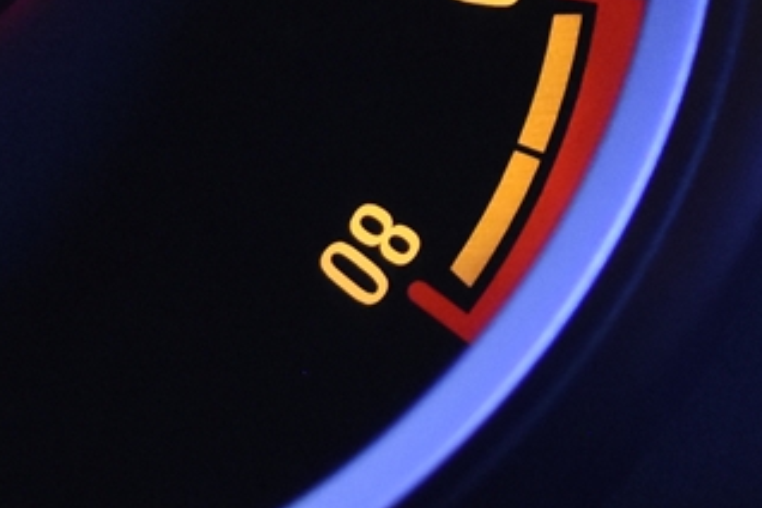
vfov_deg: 4.9
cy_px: -230
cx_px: 1167
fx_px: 5948
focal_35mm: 281
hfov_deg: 7.2
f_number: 3.3
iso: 2200
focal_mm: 31
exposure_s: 1/50
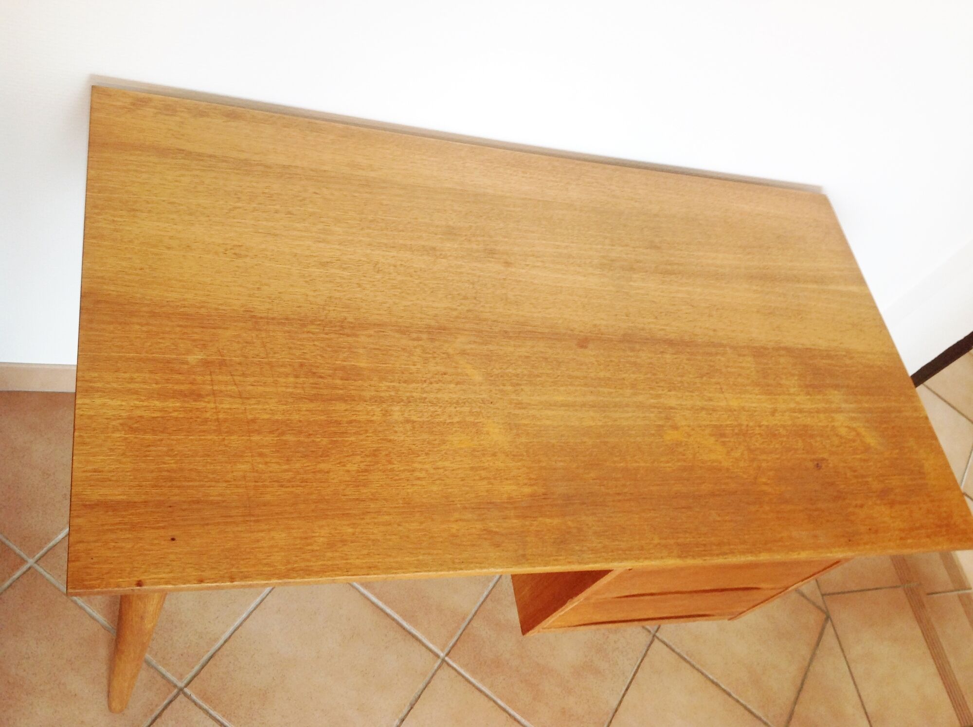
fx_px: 982
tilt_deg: -51.8
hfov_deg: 52.7
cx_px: 486
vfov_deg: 40.6
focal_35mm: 35
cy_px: 364
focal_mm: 4.28
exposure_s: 1/20
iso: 50
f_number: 2.4
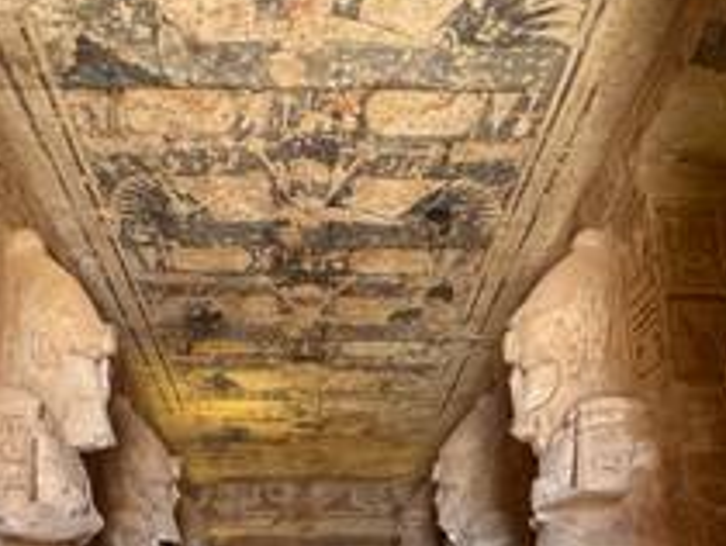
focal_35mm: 32
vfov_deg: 38.4
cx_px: 301
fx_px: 672
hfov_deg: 56.4
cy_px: 567
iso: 320
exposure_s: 1/81
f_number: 2.2
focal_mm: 2.22
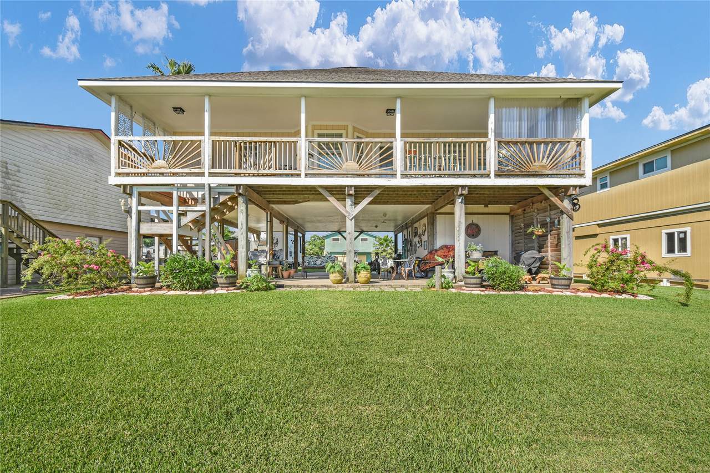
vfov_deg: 77.3
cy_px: 236
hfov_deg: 100.4
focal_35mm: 15
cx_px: 355
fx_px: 296
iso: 100
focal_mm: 10
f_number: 7.1
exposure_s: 1/400
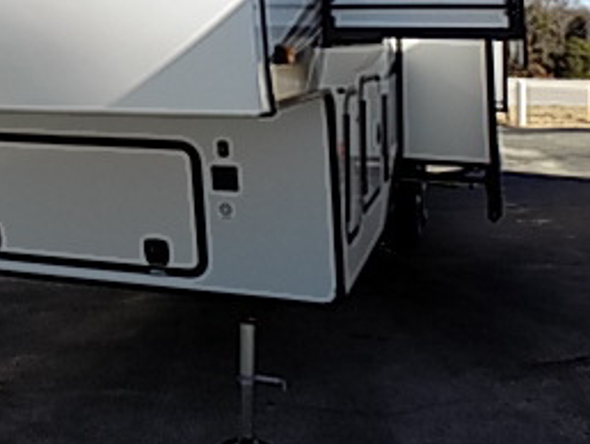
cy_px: -55
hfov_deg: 32.2
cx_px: 66
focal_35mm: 57
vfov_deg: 23.9
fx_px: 972
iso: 80
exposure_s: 1/800
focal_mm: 4
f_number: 3.1
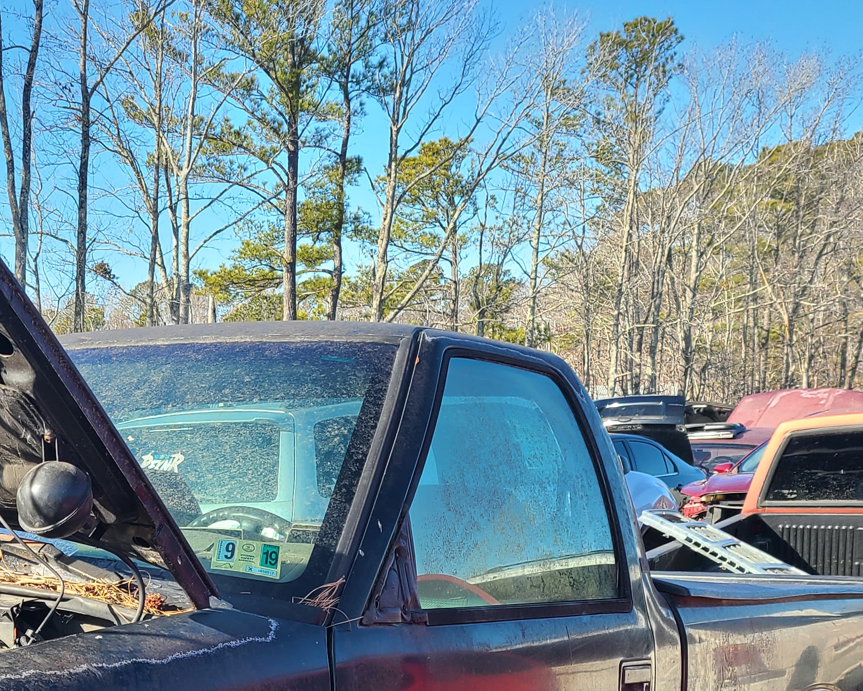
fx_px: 1584
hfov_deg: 28.4
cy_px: 746
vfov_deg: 23.2
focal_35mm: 62
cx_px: -25
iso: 40
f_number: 1.8
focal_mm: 5.4
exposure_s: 1/661
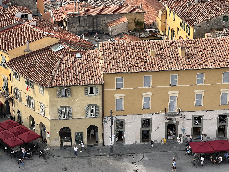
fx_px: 509
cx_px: 114
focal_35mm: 77
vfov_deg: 19.1
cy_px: 86
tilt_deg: -23.4
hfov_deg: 25.3
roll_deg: -0.2
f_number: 2.8
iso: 32
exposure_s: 1/299
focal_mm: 9
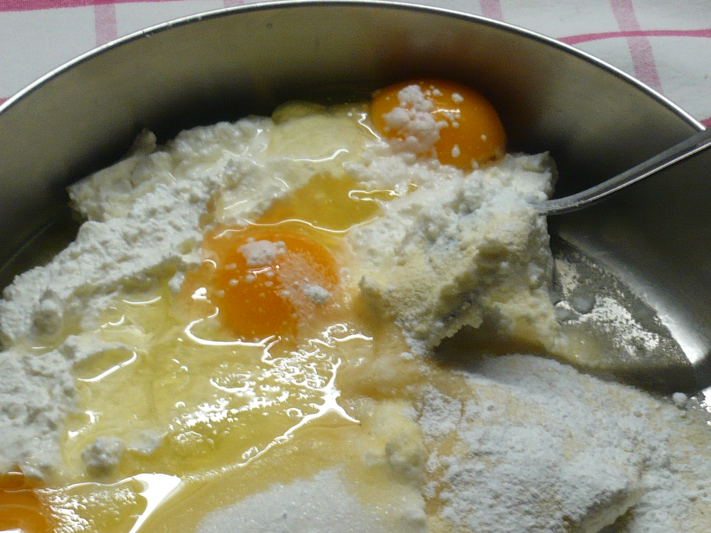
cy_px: 418
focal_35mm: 73
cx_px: 386
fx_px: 1500
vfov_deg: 20.0
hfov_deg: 26.7
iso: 100
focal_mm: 5.8
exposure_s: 1/30
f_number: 2.8
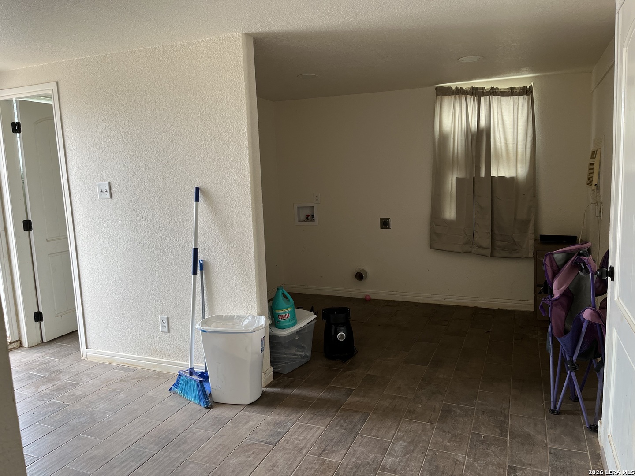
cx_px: 318
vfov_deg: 53.1
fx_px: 477
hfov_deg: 67.3
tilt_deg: -9.0
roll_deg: +2.7
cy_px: 238
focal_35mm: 26
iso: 100
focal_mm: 5.1
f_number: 1.6
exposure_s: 1/121
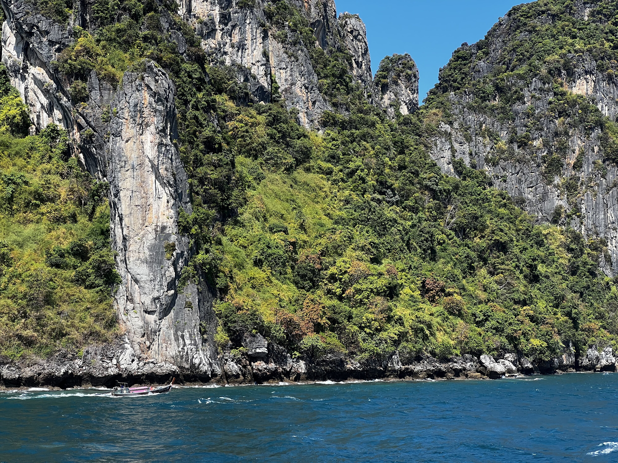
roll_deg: -0.6
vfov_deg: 19.1
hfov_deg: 25.3
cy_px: 232
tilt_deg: +4.3
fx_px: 1375
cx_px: 309
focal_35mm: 77
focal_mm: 9
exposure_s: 1/442
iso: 32
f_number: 2.8
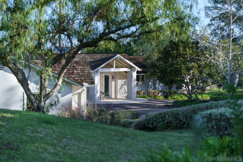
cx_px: 122
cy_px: 81
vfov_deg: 16.1
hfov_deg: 23.9
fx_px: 574
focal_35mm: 85
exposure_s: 1/4000
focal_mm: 85
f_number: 1.8
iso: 100
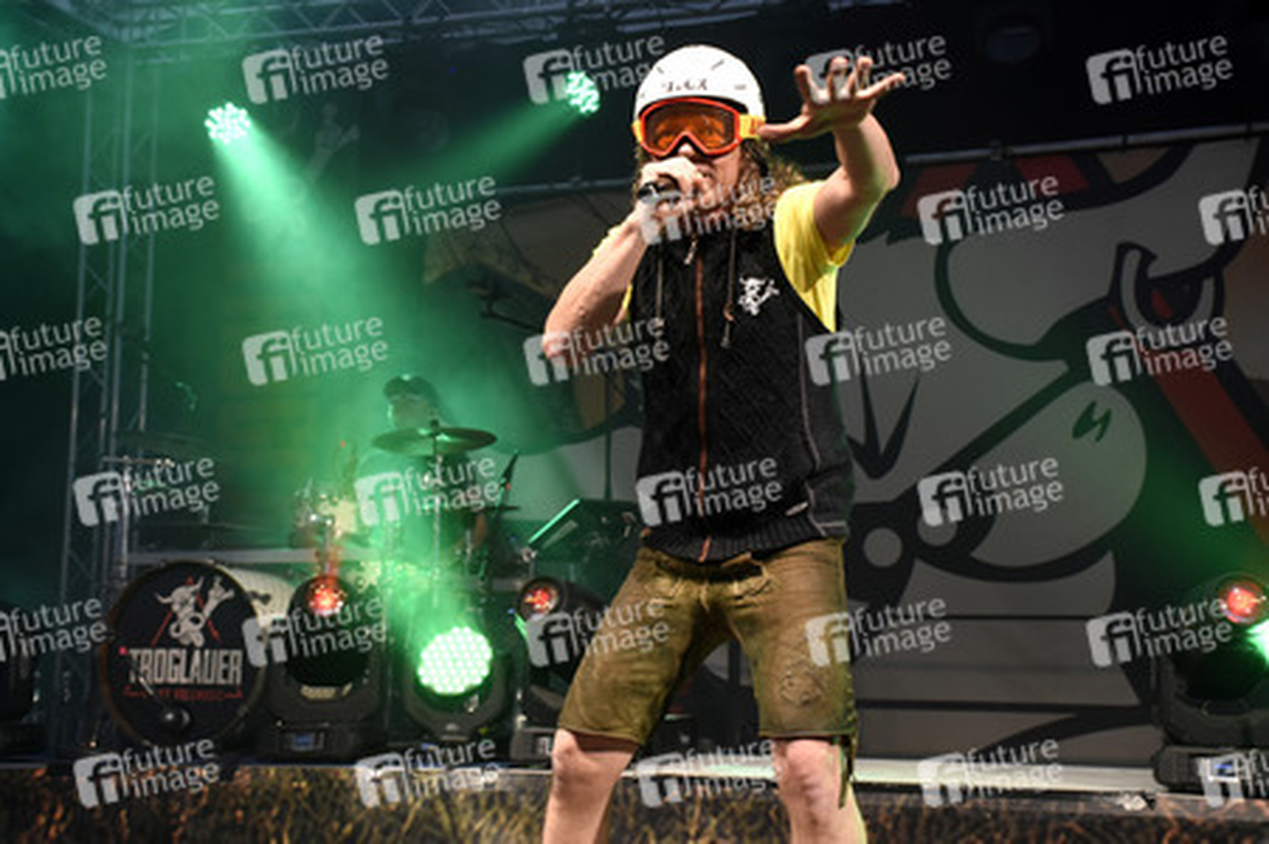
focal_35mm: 52
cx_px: 634
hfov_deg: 37.9
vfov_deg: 25.7
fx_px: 1849
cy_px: 422
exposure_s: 1/100
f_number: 6.3
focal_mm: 35
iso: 1000
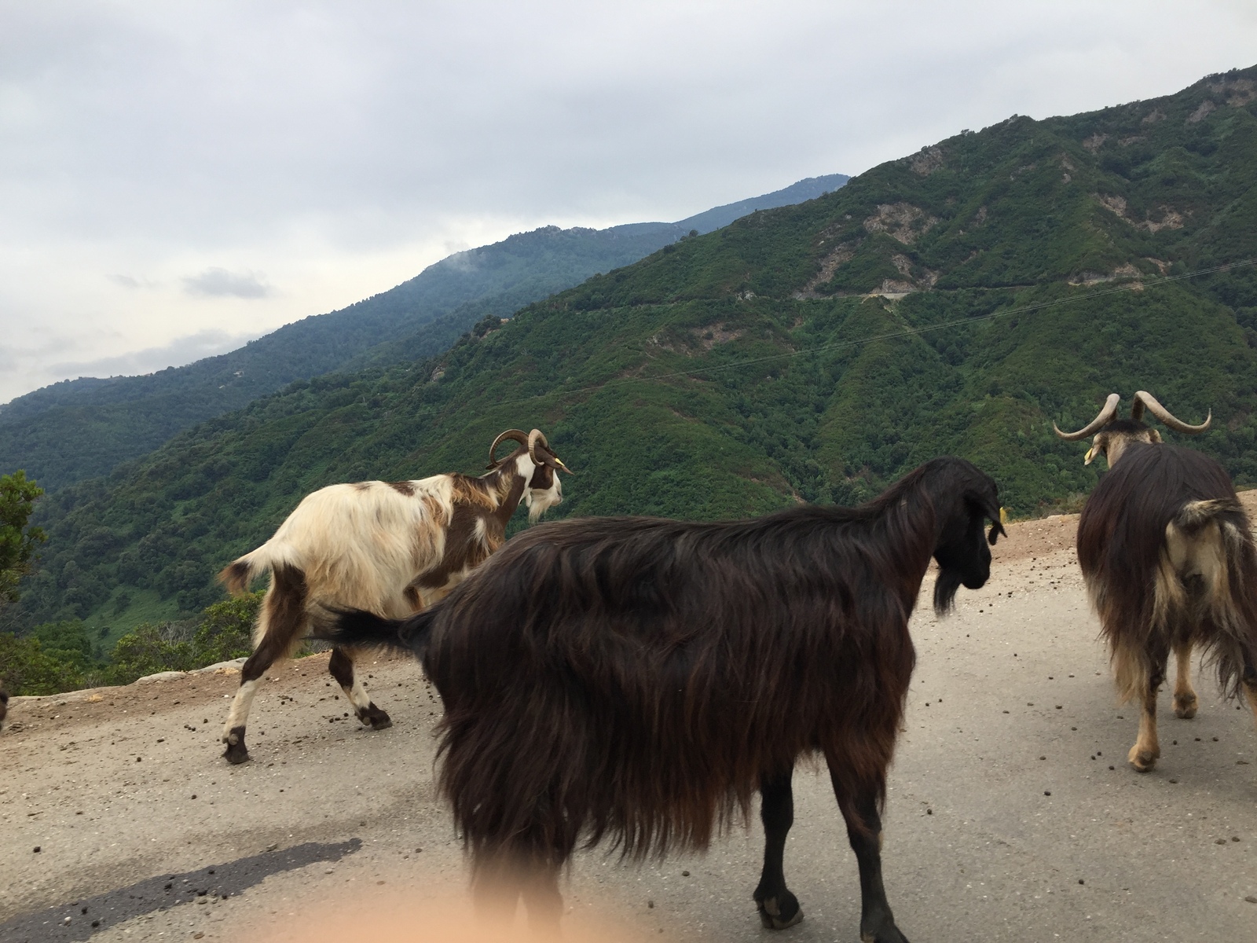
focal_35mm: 29
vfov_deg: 48.2
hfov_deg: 61.7
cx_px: 628
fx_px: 1053
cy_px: 472
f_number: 2.2
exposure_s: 1/648
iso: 32
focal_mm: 4.15
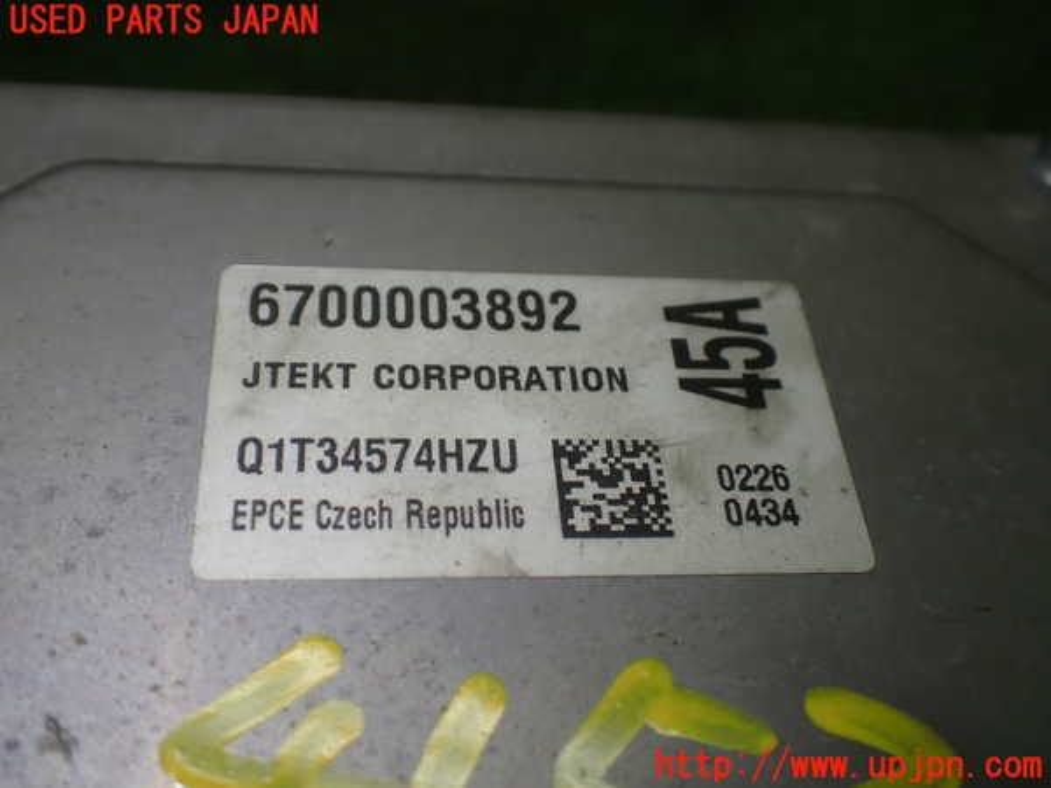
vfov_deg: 39.7
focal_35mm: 36
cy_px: 394
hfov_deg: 51.4
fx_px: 1093
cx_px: 526
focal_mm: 6.37
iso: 125
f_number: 2.5
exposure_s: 1/160
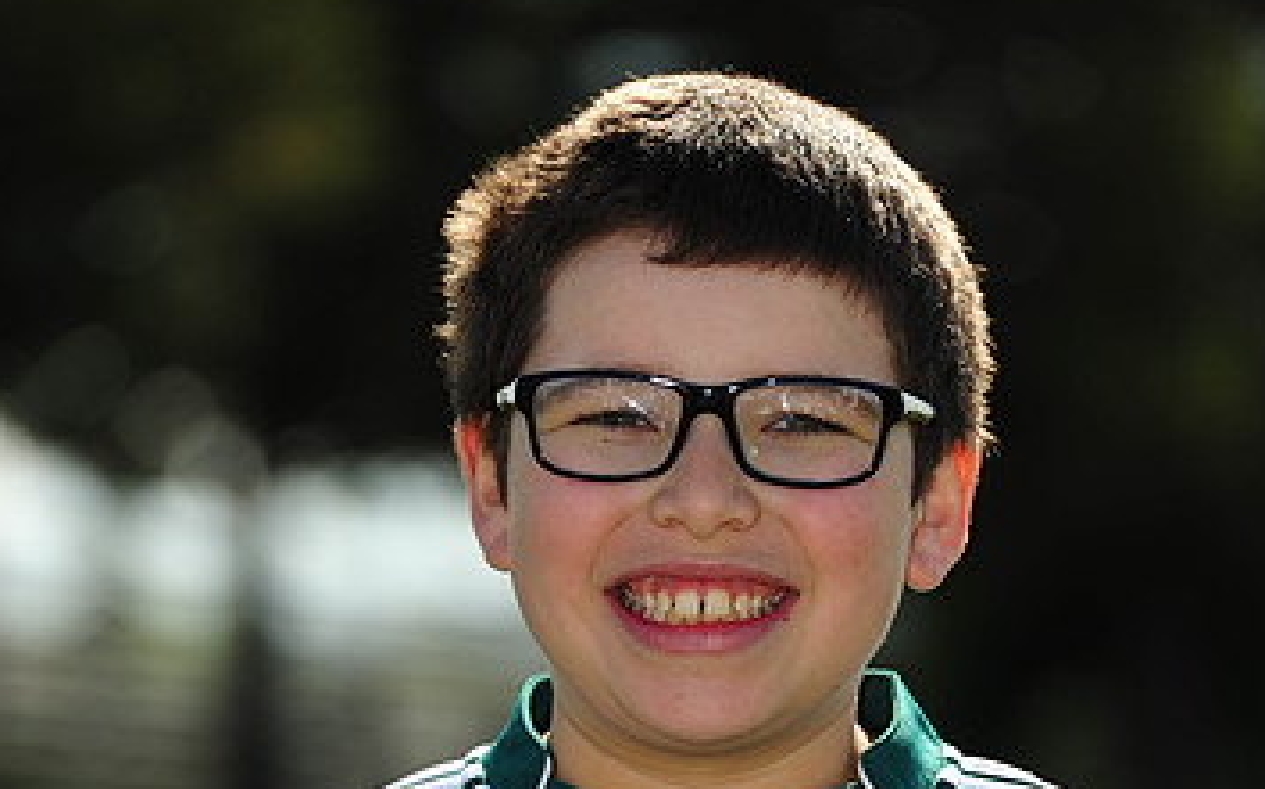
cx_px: 672
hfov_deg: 6.3
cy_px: 1010
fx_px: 11511
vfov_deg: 3.9
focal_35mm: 334
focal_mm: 200
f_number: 4.5
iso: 200
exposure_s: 1/1000
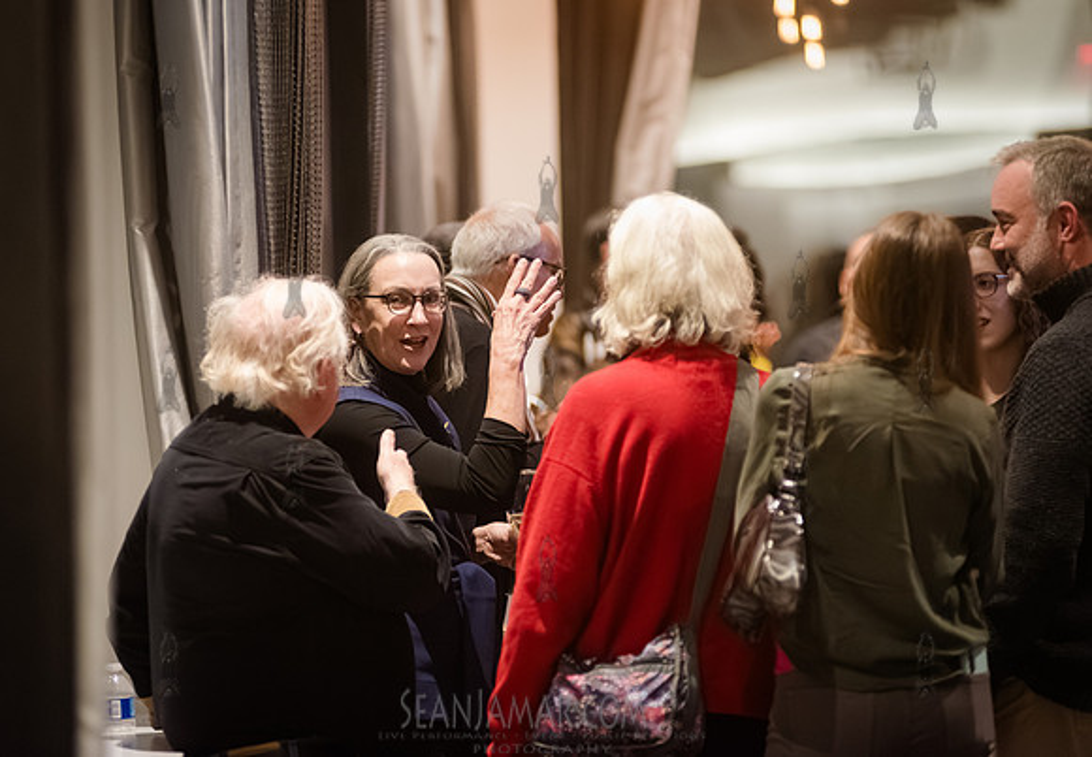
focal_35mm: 189
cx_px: 538
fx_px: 5797
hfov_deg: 10.8
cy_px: 347
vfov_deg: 7.5
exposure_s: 1/250
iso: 8000
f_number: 2.8
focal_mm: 170
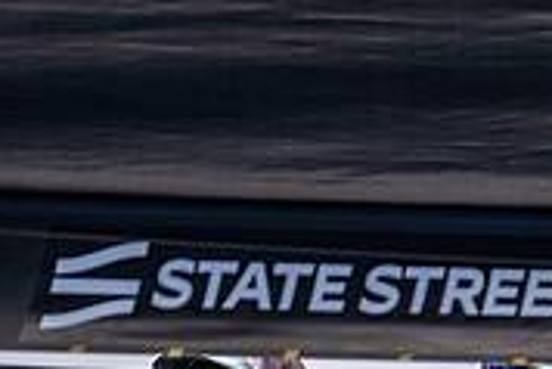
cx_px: 645
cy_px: 569
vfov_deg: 1.1
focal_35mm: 1306
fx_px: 20041
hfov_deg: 1.6
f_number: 4.5
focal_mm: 400
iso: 200
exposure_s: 1/800
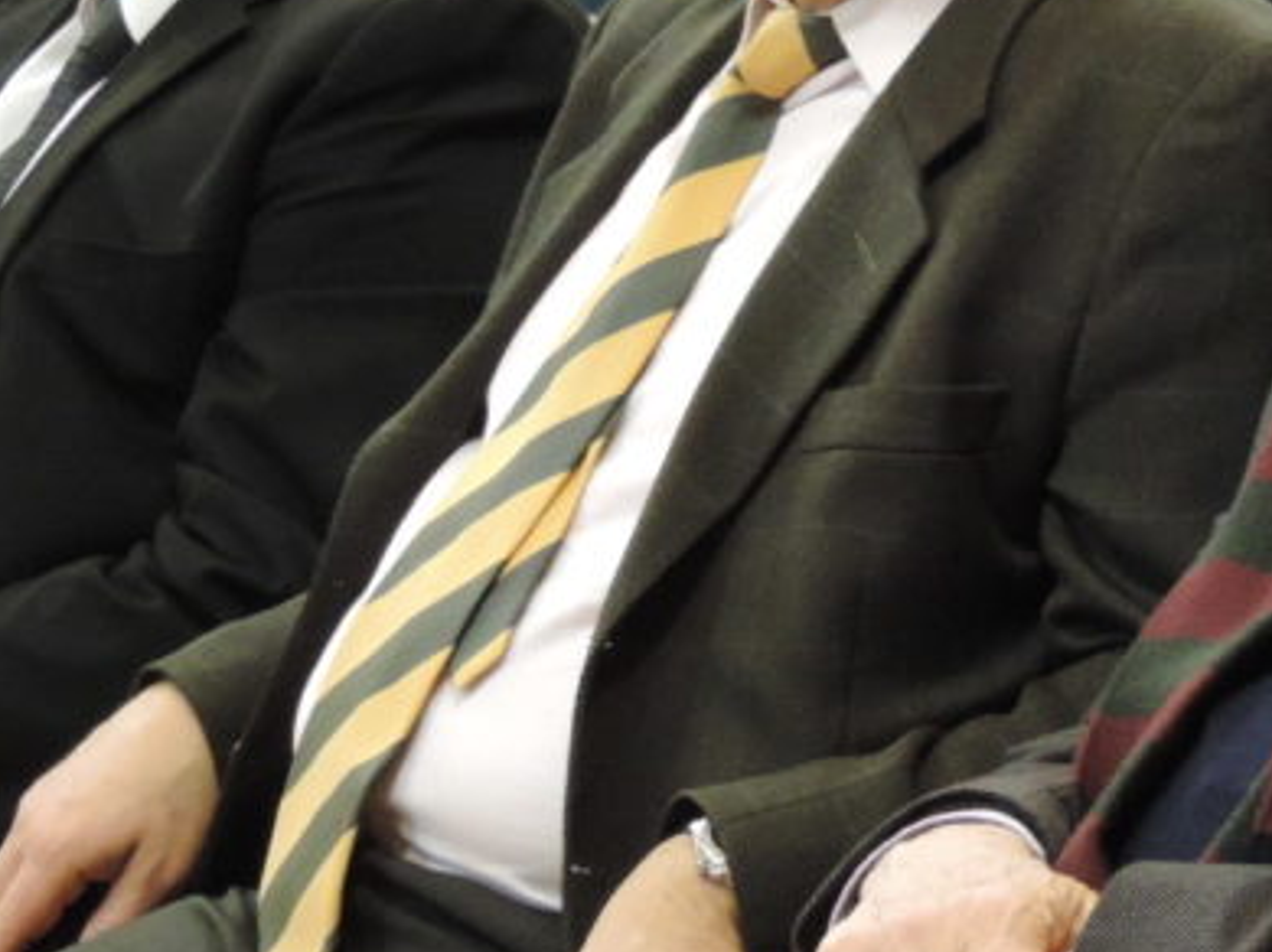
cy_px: 368
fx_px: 7235
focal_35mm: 197
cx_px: 724
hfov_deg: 10.0
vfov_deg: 7.5
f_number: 3.9
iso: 800
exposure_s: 1/13
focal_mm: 13.3
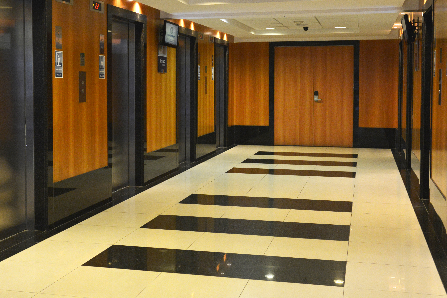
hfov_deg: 38.8
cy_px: 109
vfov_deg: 26.4
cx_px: 190
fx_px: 633
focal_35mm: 51
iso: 2000
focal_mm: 35
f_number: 5
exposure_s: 1/100
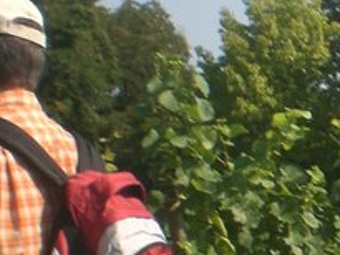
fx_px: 1366
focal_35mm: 139
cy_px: 192
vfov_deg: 10.7
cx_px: 592
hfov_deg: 13.0
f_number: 4.4
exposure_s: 1/400
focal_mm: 6.3
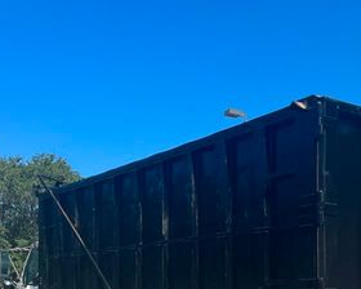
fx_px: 620
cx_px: 278
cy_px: 277
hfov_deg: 31.8
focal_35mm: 58
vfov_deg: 25.2
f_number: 1.5
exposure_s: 1/3704
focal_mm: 5.7
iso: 50
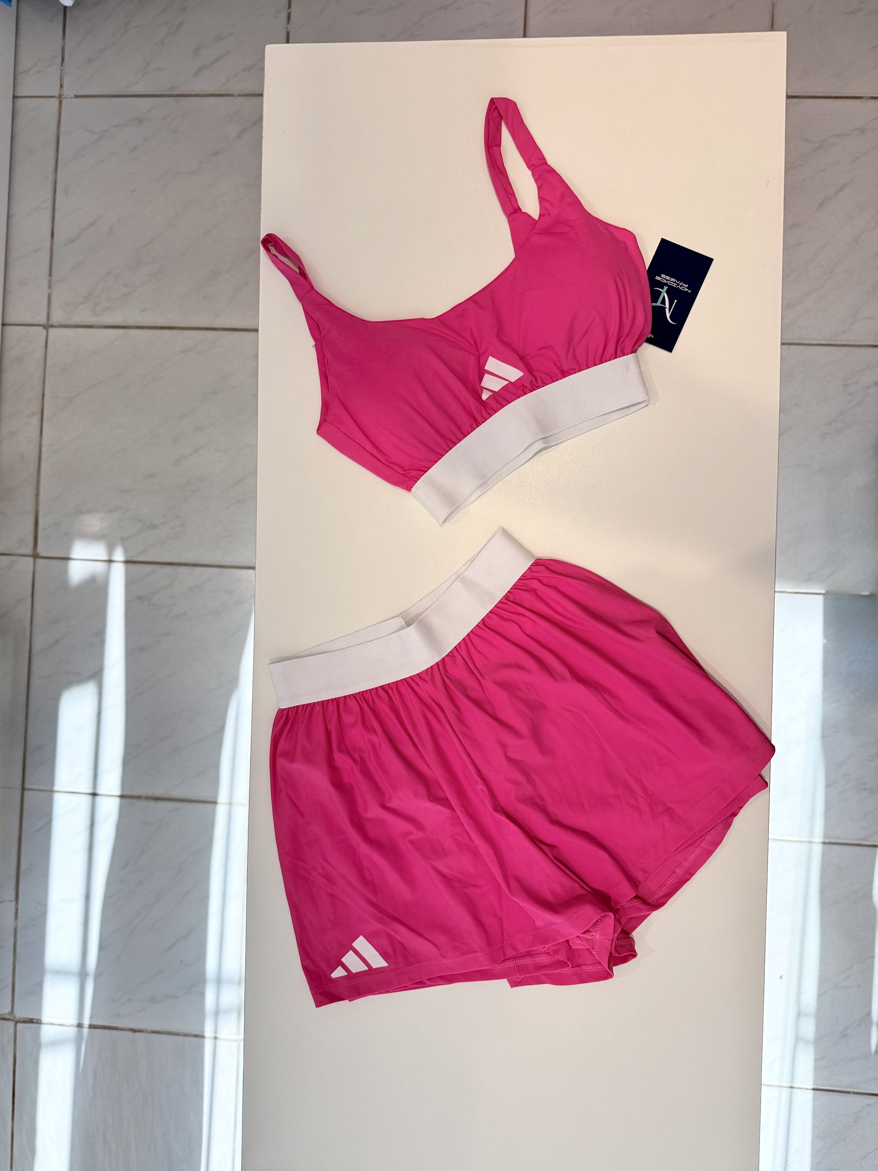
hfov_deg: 56.8
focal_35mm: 24
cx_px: 439
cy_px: 586
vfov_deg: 71.6
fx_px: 812
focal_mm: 6.76
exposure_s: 1/677
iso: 80
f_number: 1.78
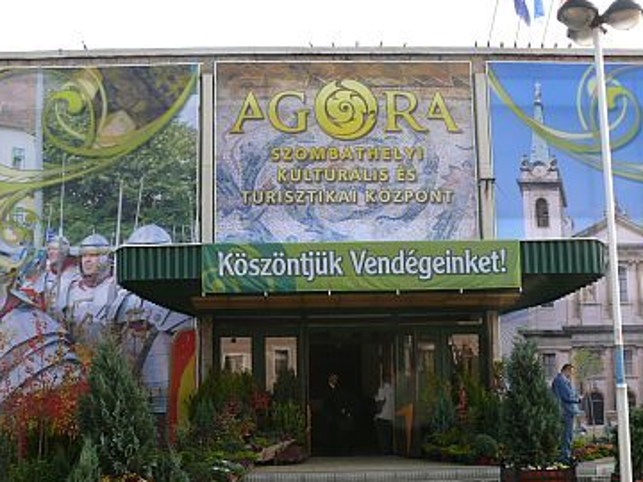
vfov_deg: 29.0
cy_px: 289
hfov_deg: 38.2
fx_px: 929
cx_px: 300
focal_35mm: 50
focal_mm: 8
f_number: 4.5
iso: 100
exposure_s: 1/200
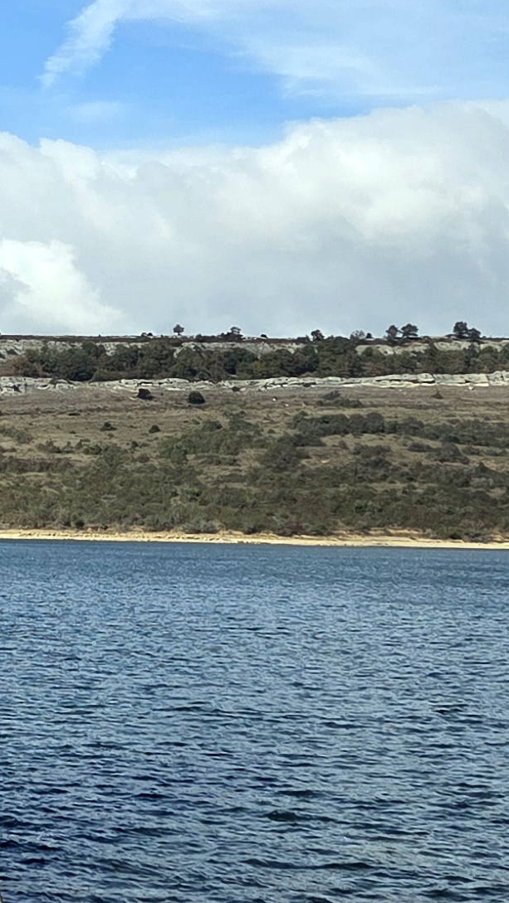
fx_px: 2206
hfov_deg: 11.3
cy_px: 212
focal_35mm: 92
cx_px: -652
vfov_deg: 22.9
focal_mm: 5.4
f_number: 1.8
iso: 80
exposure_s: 1/6412
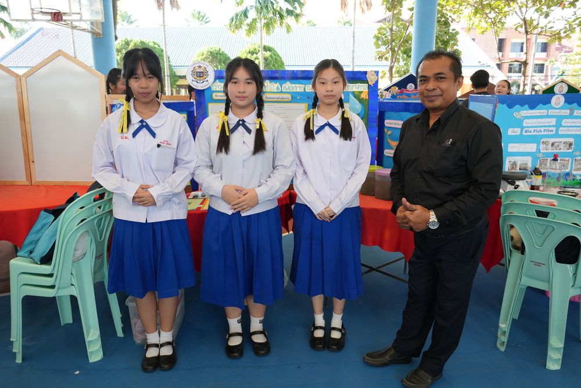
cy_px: 194
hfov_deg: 67.4
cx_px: 290
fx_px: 436
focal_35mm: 27
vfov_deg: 47.9
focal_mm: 18
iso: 500
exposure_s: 1/160
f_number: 4
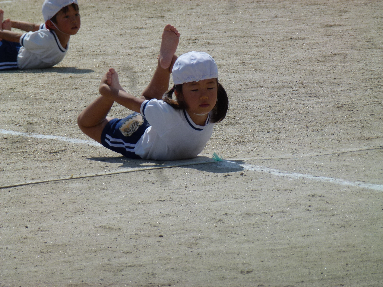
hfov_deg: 5.2
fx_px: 4249
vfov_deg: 3.9
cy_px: 144
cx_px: 192
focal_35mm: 384
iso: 100
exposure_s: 1/1300
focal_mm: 68.8
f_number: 5.9
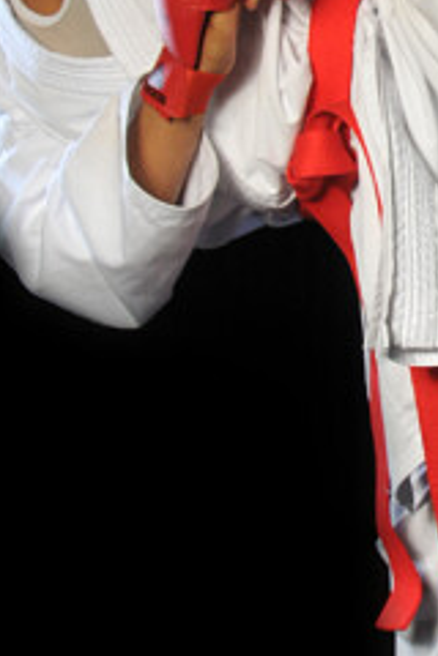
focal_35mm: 128
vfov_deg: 15.9
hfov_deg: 10.5
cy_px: 118
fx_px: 2336
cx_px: 553
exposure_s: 1/200
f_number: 10
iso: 160
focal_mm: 20
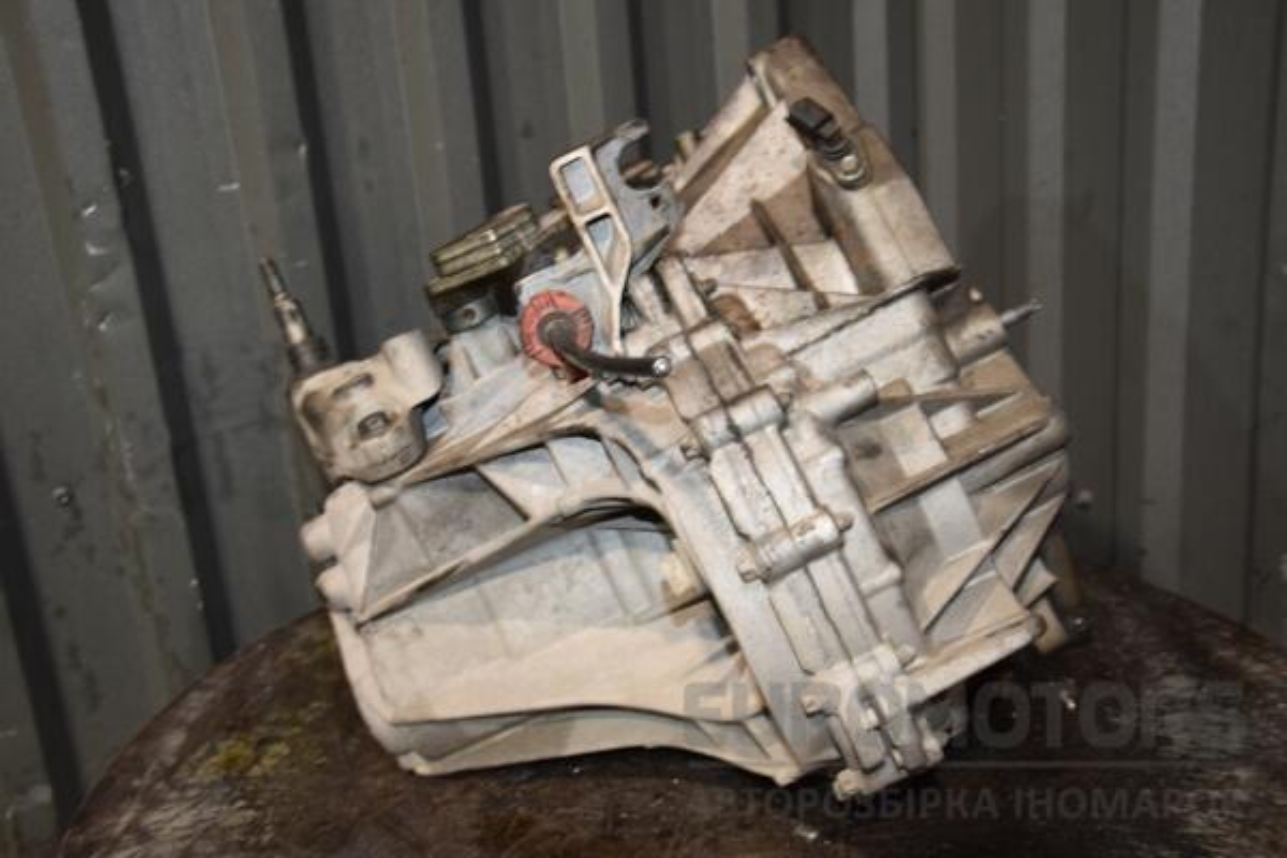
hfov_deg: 46.4
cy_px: 429
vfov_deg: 31.9
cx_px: 644
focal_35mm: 42
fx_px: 1501
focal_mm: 28
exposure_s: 1/40
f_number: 6.3
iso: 800
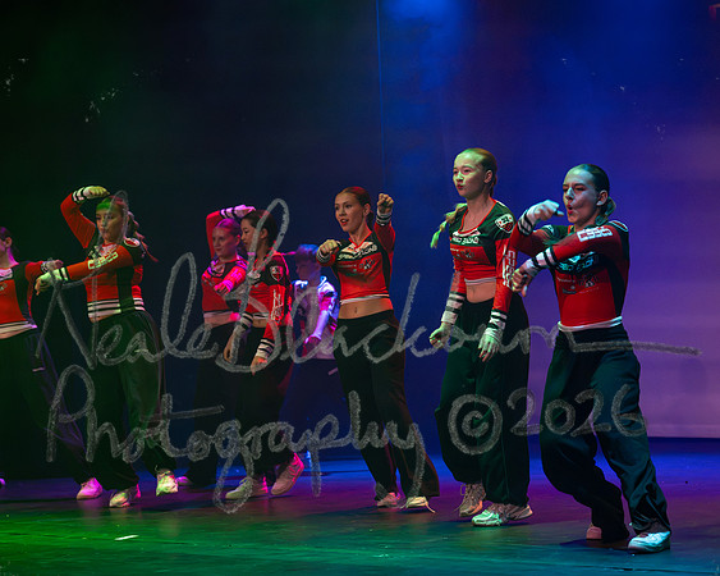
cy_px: 288
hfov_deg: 19.3
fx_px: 2112
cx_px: 311
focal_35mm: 99
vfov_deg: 15.5
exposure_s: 1/500
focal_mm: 88
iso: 5000
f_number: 4
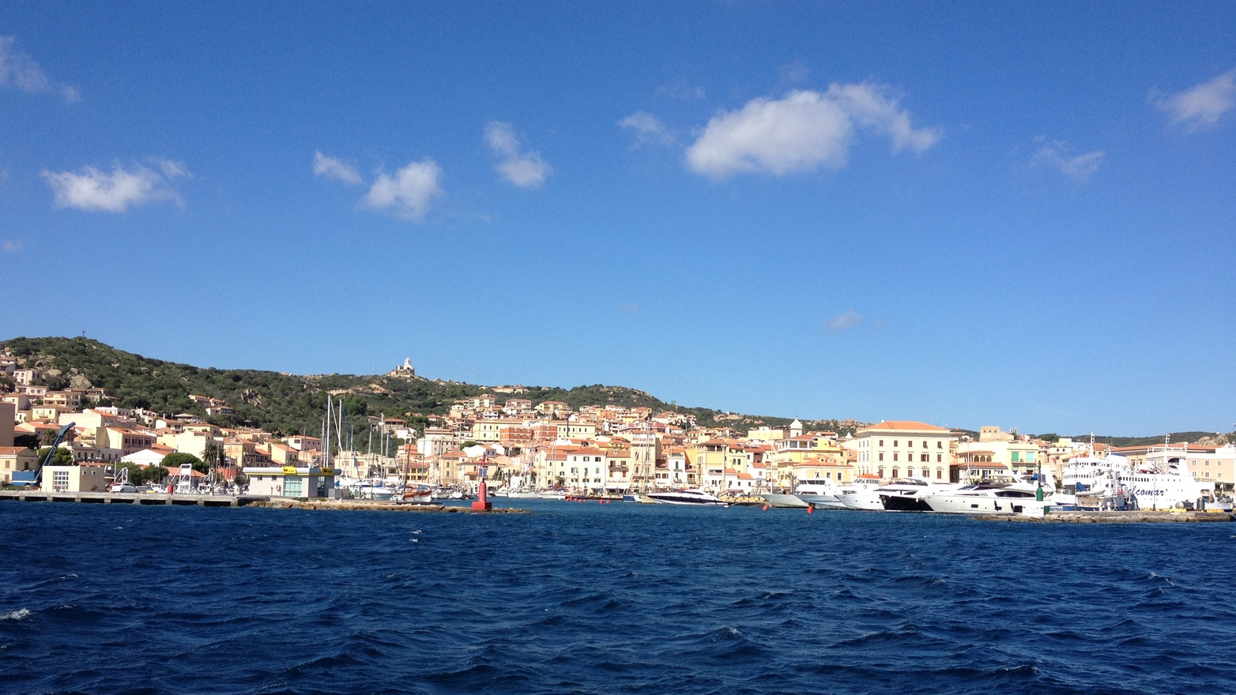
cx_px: 609
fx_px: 1278
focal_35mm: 39
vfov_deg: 30.3
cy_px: 430
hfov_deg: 51.6
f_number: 2.4
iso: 64
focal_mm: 4.28
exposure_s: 1/1727
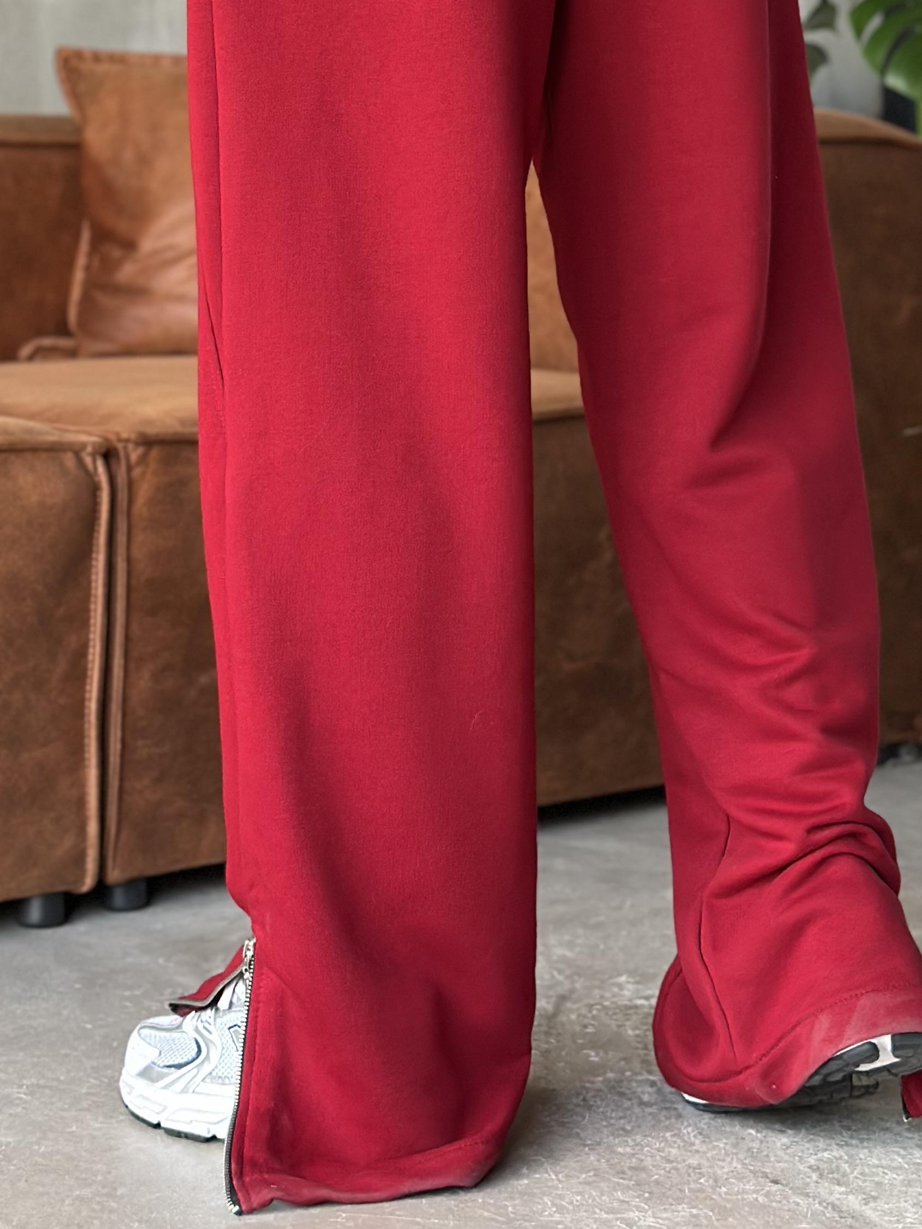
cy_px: 187
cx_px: 489
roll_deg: -0.5
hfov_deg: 17.2
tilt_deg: +1.0
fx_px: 3054
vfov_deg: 22.3
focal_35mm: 86
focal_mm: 6.86
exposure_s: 1/60
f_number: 1.78
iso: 320
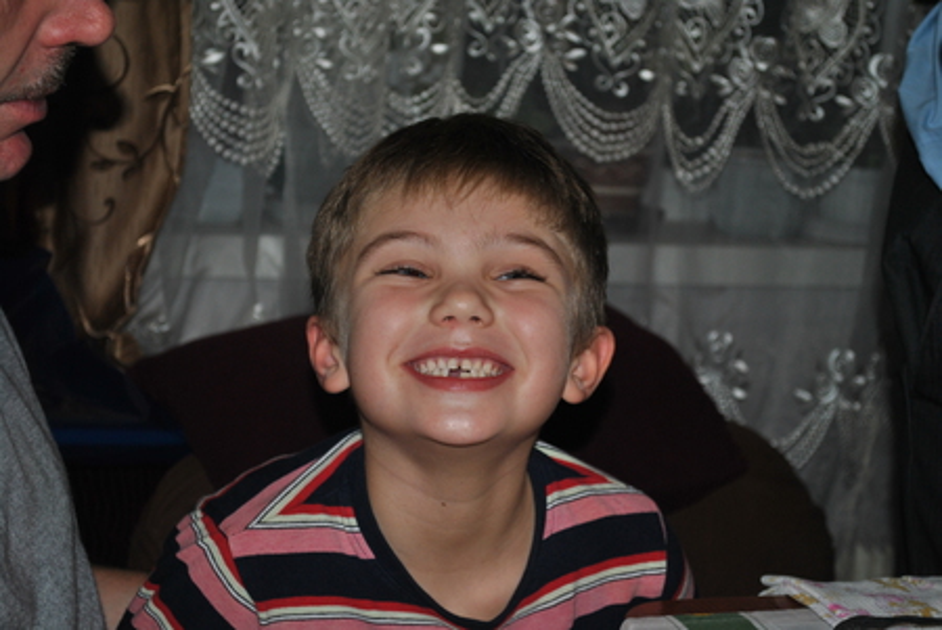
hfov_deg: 24.6
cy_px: 315
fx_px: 2161
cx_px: 471
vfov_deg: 16.6
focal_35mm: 82
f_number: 5.6
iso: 200
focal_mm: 55
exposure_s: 1/60
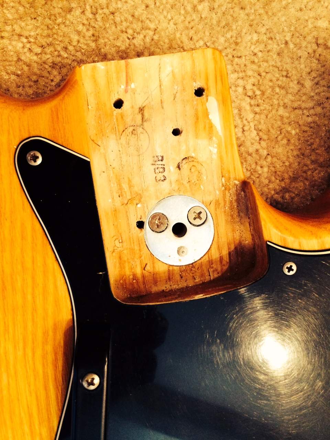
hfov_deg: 46.8
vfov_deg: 60.0
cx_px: 165
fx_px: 381
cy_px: 220
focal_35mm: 30
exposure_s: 1/24
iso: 320
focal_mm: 4.12
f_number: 2.2
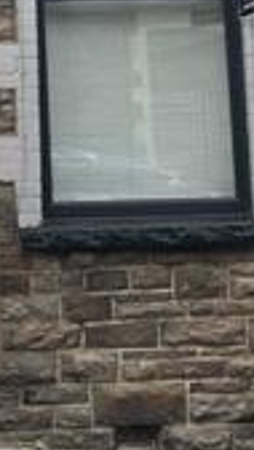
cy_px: -123
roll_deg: +0.7
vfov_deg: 17.4
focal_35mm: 116
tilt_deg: +10.1
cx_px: -24
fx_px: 1383
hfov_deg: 10.4
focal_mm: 3.99
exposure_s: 1/175
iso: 20
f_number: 1.8
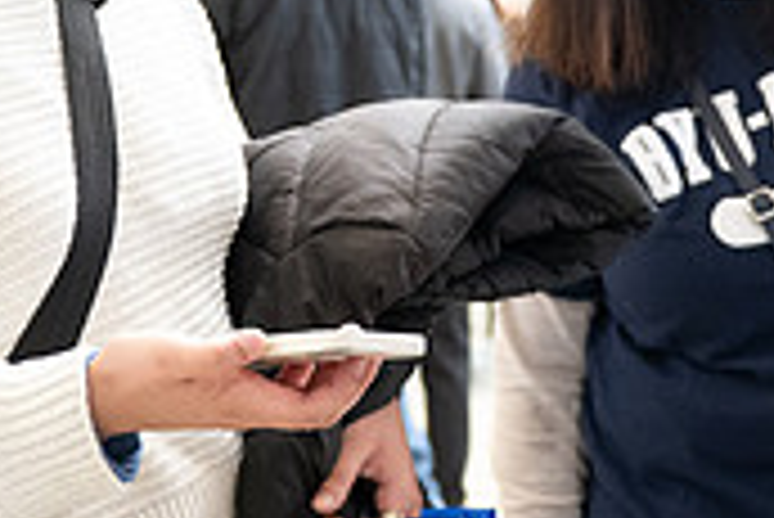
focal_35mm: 91
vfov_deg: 14.7
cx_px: 441
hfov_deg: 22.3
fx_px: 1958
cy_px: -52
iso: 2500
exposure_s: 1/400
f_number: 2.8
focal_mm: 27
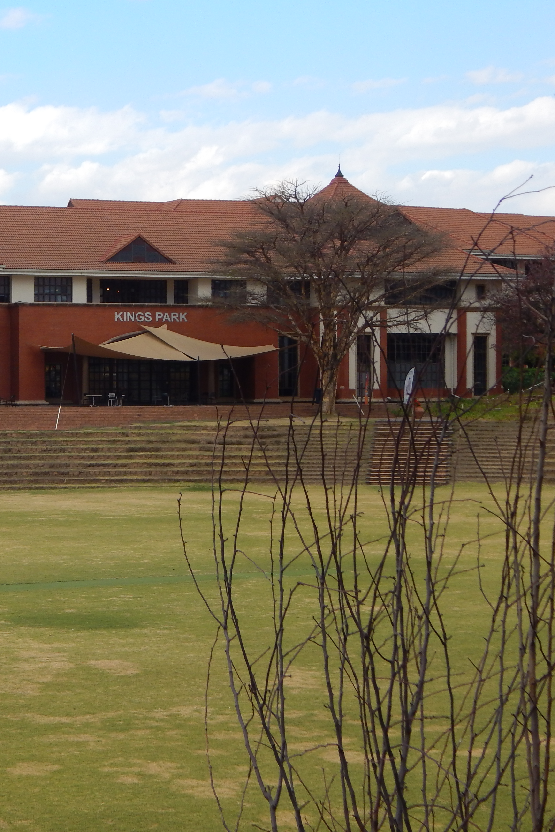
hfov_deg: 15.8
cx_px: 16
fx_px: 1965
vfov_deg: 23.9
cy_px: 417
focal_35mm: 85
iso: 125
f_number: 4
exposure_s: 1/640
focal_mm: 10.9
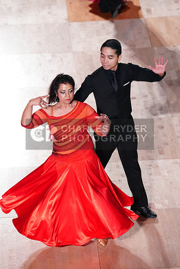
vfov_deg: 13.2
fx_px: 1169
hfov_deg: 8.8
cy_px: 134
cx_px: 90
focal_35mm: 156
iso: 2500
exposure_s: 1/500
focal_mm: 156
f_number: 4
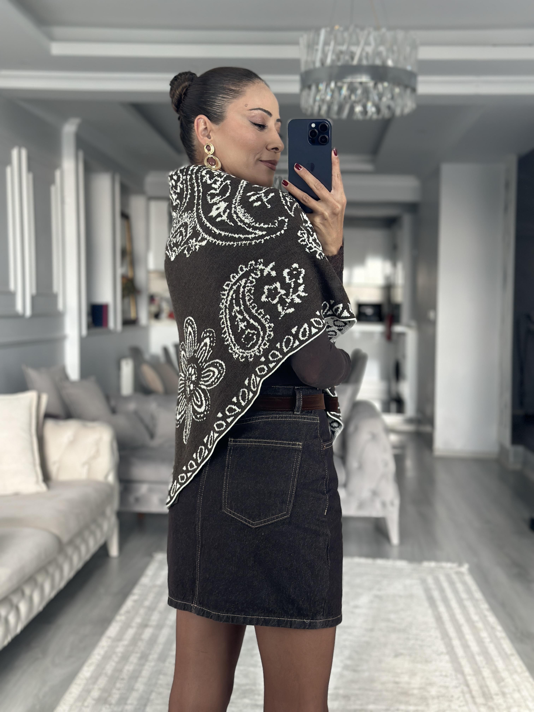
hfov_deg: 30.3
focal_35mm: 48
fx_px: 987
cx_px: 267
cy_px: 356
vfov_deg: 39.7
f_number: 1.78
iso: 125
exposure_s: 1/92
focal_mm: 6.86
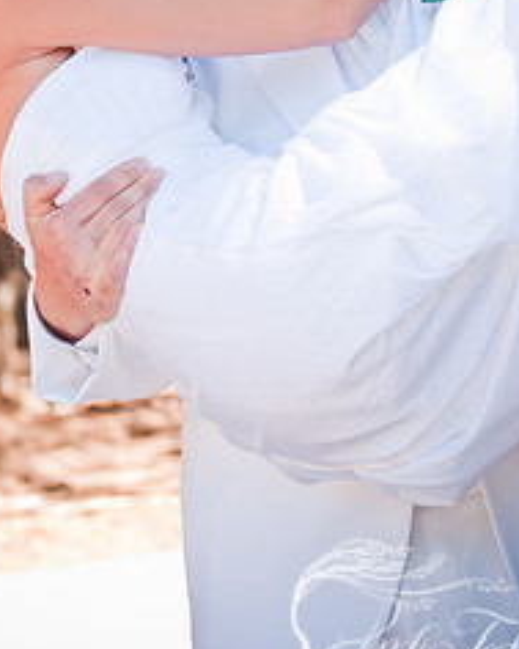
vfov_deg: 10.2
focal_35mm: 188
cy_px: 116
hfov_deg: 8.2
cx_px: 194
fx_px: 3607
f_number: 4.5
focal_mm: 70
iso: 500
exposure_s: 1/400
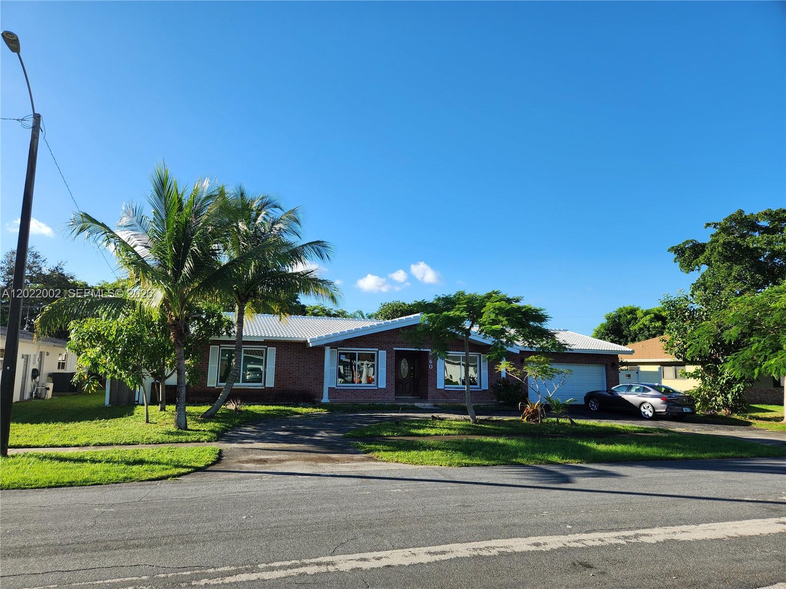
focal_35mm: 23
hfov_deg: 73.9
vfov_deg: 58.9
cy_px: 294
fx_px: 522
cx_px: 393
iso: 20
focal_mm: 5.4
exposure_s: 1/1036
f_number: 1.8
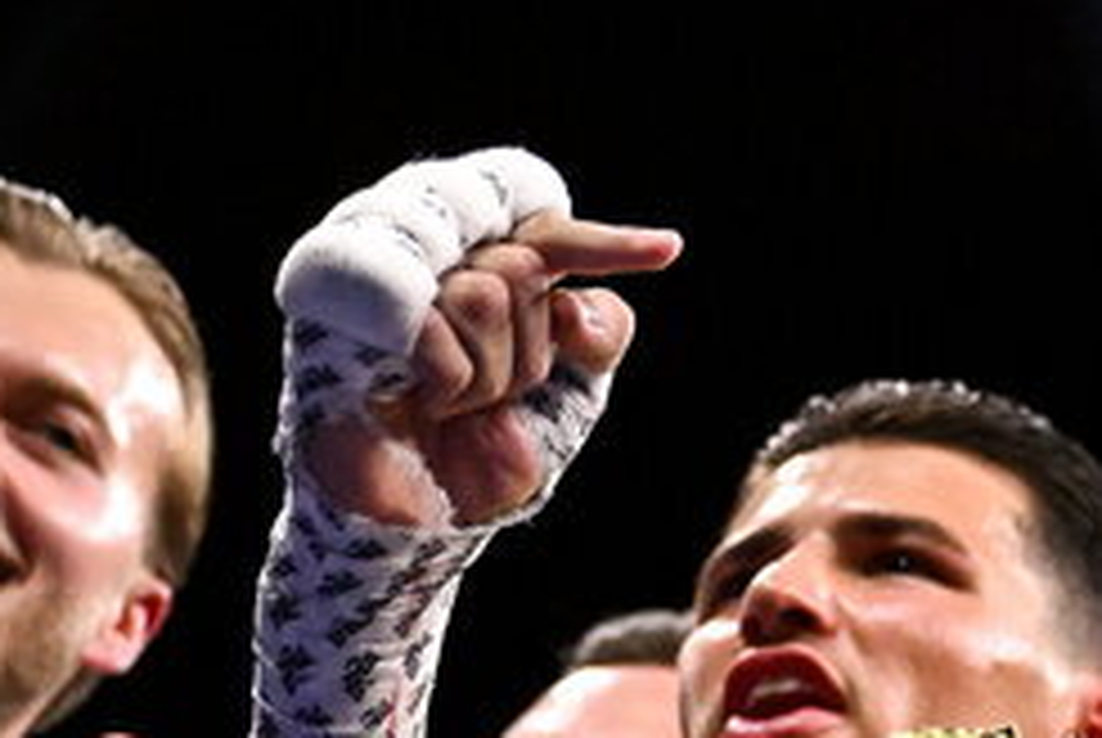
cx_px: 1628
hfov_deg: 8.3
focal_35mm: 242
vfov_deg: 5.6
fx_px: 7417
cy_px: 1195
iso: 5000
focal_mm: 58
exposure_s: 1/1600
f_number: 2.8
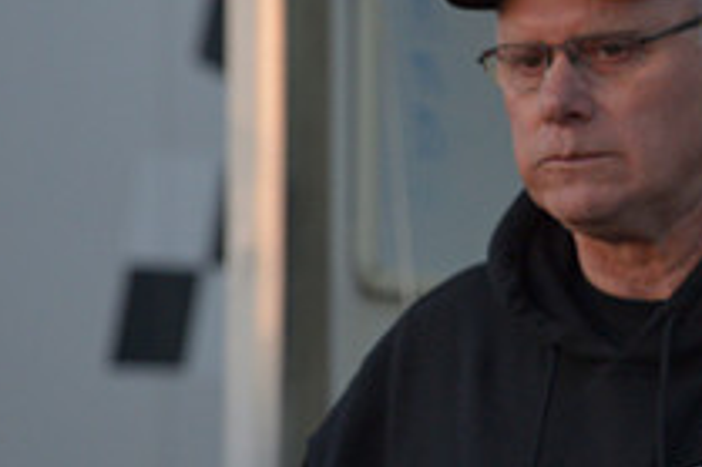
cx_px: 920
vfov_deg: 3.0
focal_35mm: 458
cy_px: 287
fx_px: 8924
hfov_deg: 4.5
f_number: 5
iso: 1600
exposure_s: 1/250
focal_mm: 165
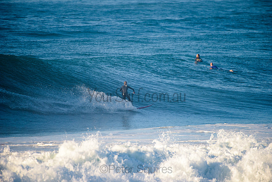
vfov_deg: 2.8
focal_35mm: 500
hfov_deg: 4.1
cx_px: 136
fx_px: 3779
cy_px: 91
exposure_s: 1/1600
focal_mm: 500
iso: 200
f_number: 5.6
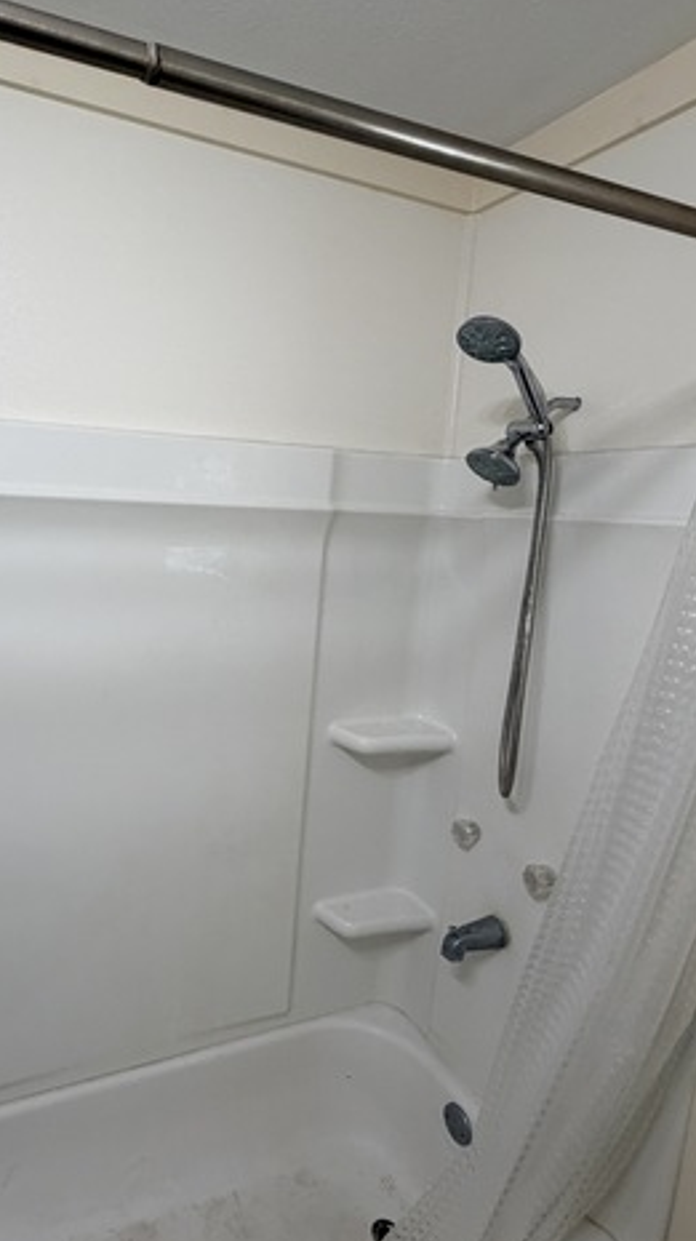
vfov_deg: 83.9
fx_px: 690
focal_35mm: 21
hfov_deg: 52.0
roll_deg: -3.0
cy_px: 619
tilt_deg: -8.7
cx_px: 205
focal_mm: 2.22
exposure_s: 1/120
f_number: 2.2
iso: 160
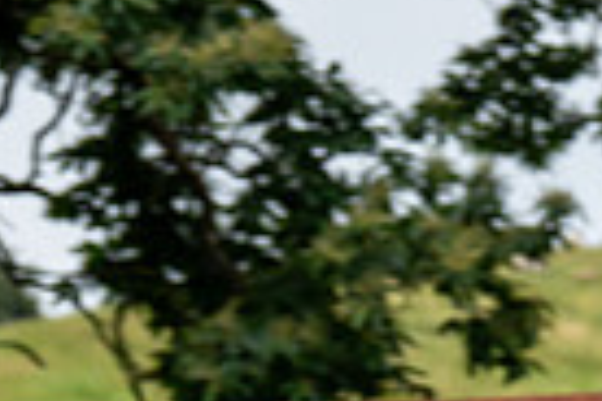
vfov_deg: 3.4
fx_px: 6621
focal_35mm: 396
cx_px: 876
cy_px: 750
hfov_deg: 5.2
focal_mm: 78
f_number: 3.2
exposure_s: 1/640
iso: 1000
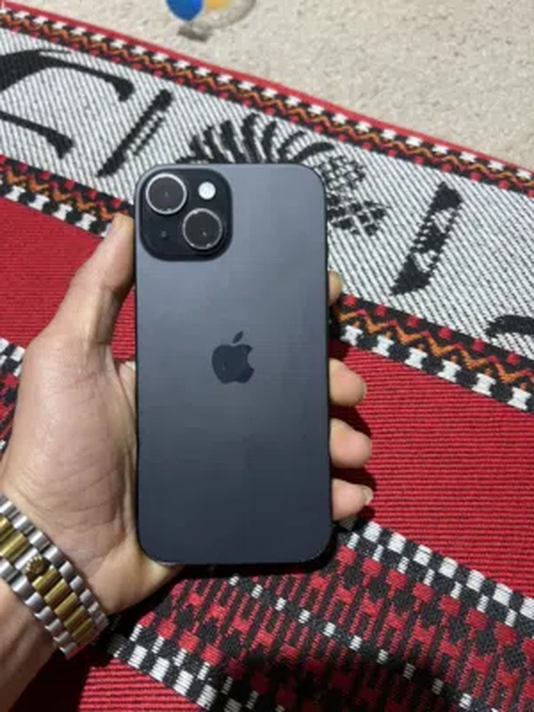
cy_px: 356
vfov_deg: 67.3
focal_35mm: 26
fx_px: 535
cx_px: 267
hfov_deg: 53.1
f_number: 1.5
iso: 400
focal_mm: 5.7
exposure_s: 1/50
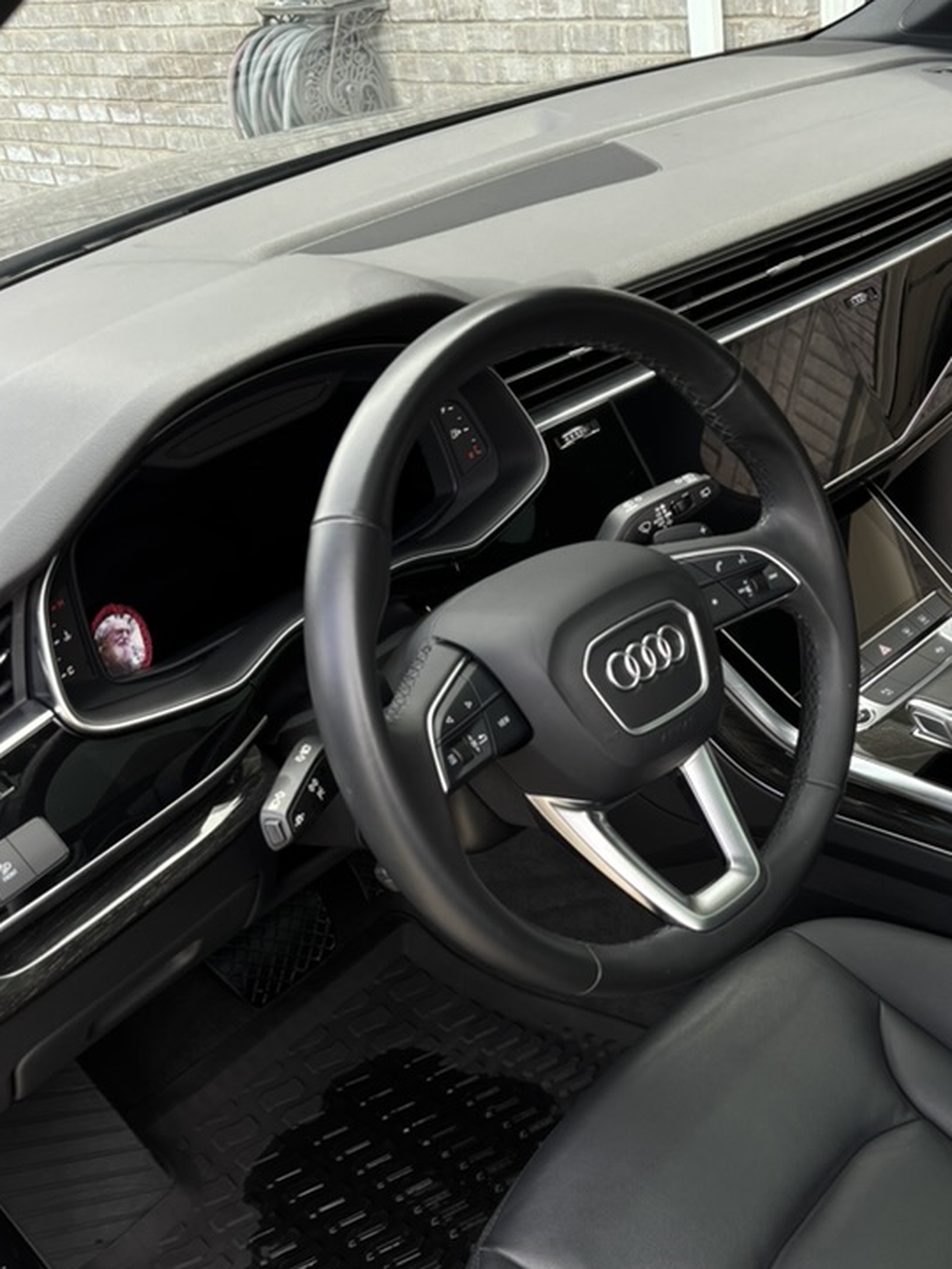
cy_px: 853
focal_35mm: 37
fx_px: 1357
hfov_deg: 38.1
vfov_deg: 49.2
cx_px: 656
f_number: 1.6
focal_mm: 5.96
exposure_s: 1/157
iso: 40
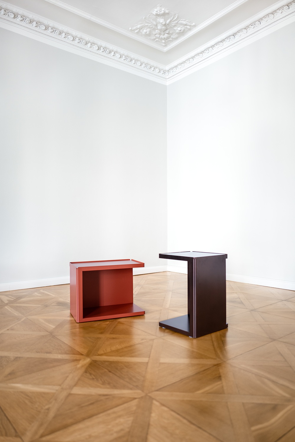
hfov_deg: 46.4
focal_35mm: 28
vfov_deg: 65.5
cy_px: 221
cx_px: 148
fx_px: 344
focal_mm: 28
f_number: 1.7
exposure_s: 1/60
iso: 200
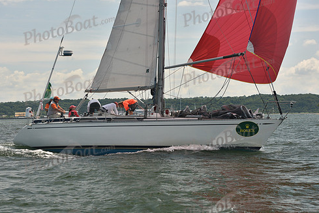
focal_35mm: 83
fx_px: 735
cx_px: 149
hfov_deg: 24.5
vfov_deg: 16.5
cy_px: 113
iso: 320
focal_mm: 70
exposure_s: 1/1250
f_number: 5
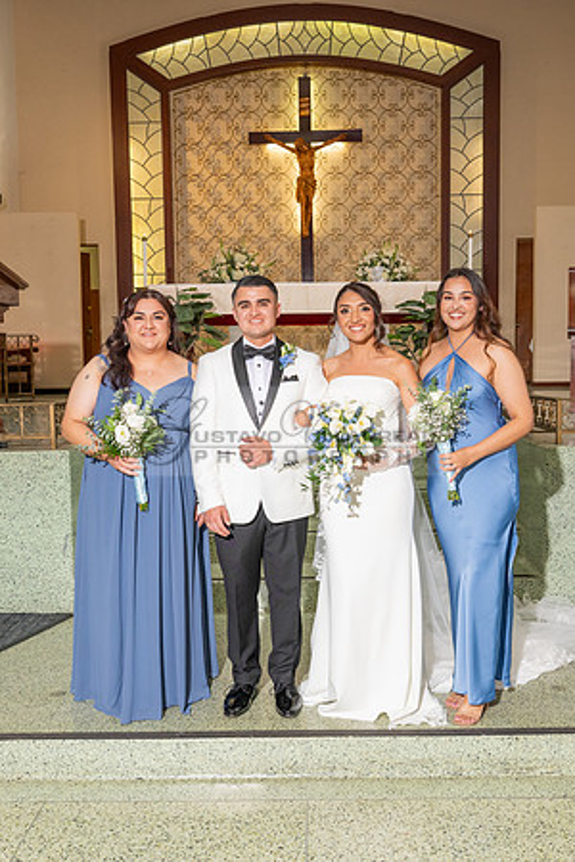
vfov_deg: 53.1
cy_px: 431
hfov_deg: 36.9
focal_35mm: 36
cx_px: 307
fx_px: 862
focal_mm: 24
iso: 800
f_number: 4.5
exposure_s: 1/160
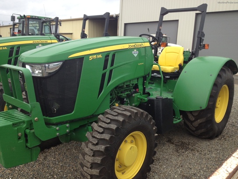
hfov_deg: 52.6
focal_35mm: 35
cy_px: 90
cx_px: 119
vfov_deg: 40.7
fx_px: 241
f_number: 2.4
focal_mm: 4.28
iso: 50
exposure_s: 1/502
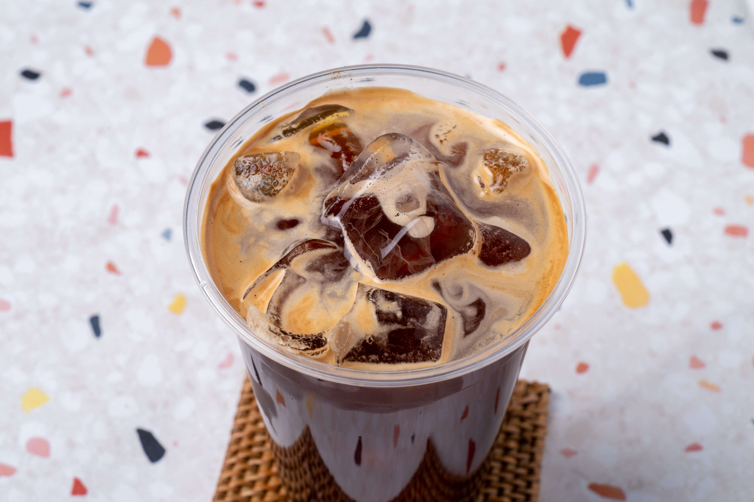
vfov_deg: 19.5
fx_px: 1466
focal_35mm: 70
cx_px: 377
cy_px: 251
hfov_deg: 28.8
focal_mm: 70
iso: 80
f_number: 14
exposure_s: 1/125
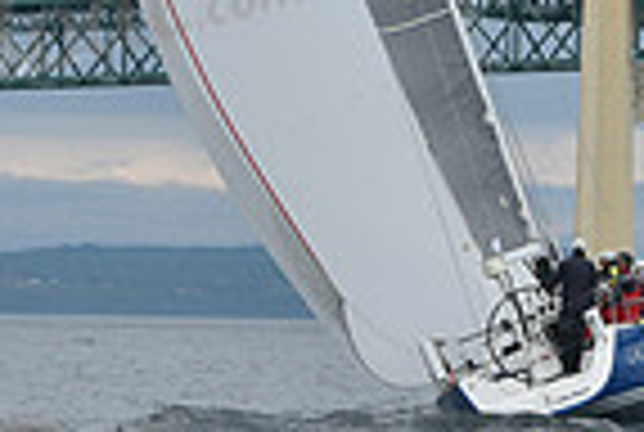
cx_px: 540
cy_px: -245
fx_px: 7403
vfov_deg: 3.3
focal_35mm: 413
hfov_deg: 5.0
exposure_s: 1/800
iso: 250
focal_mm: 102
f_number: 10
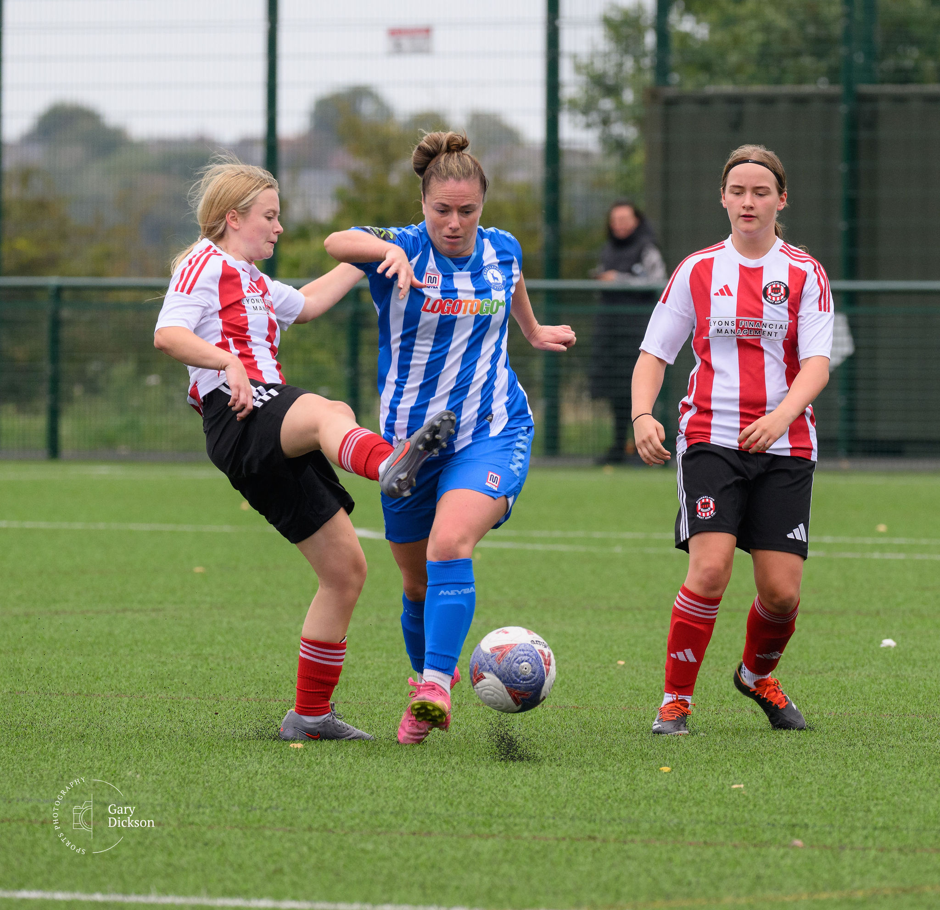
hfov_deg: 3.9
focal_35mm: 455
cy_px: 501
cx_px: 608
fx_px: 13751
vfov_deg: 3.8
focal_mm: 240
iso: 800
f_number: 5
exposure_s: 1/1250
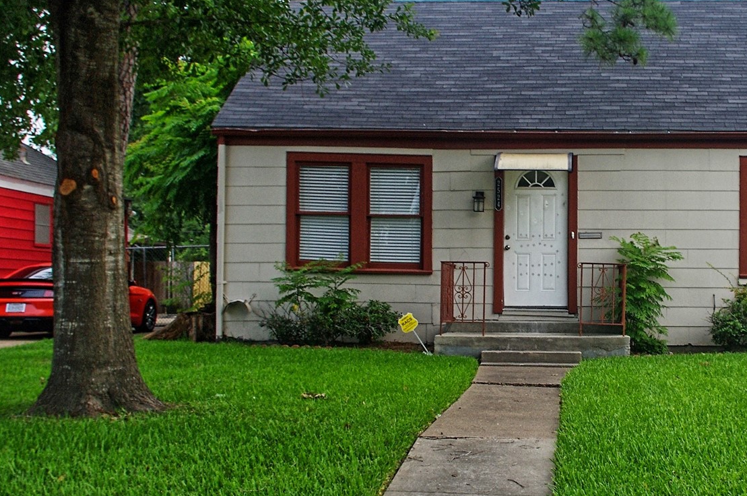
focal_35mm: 53
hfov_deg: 36.8
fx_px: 1098
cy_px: 277
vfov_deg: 25.4
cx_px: 544
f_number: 8
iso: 400
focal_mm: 18
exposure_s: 1/180
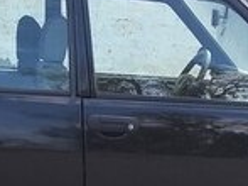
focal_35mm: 139
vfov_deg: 10.4
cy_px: 256
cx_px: 66
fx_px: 995
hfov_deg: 14.2
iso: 50
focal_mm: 3.3
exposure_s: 1/184
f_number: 2.2
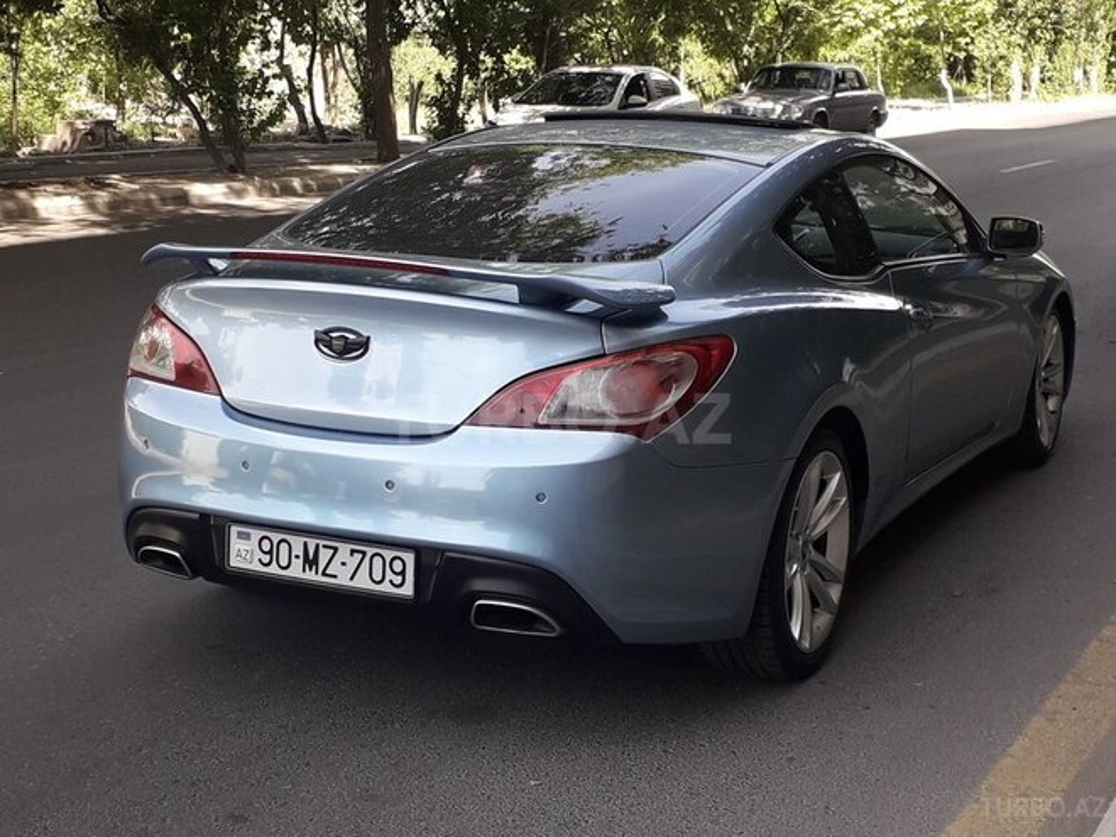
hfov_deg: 65.3
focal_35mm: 27
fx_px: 870
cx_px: 558
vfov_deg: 51.4
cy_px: 418
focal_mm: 3.6
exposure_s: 1/305
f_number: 1.9
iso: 40
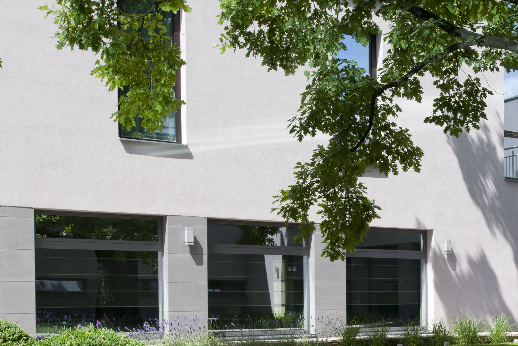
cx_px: 553
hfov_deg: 30.3
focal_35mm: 60
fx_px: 863
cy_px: -54
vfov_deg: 21.2
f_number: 11
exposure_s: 1/60
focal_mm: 24
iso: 100
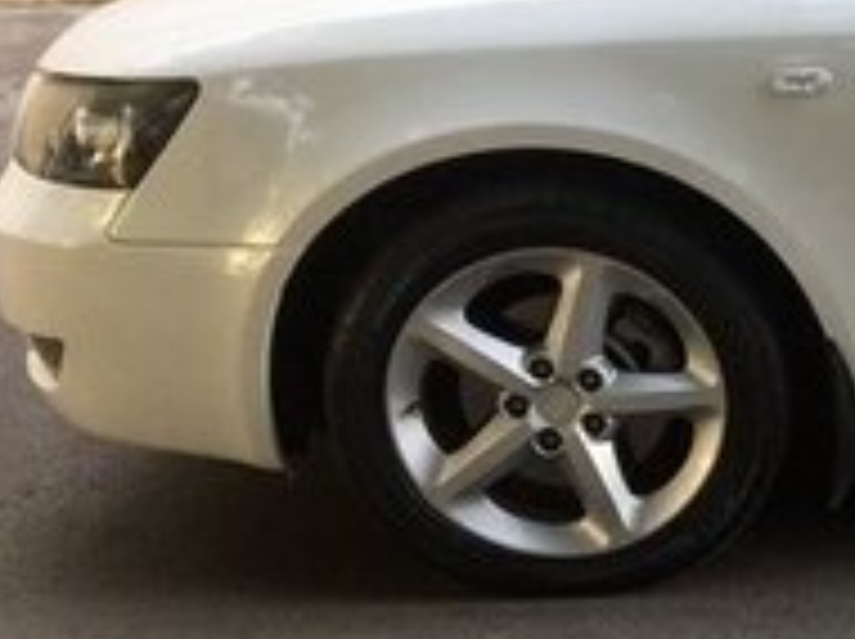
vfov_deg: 14.6
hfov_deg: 16.8
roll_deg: +0.1
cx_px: 1440
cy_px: 313
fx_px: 2492
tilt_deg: -14.1
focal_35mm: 101
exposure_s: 1/100
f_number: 2.2
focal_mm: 4.15
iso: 25
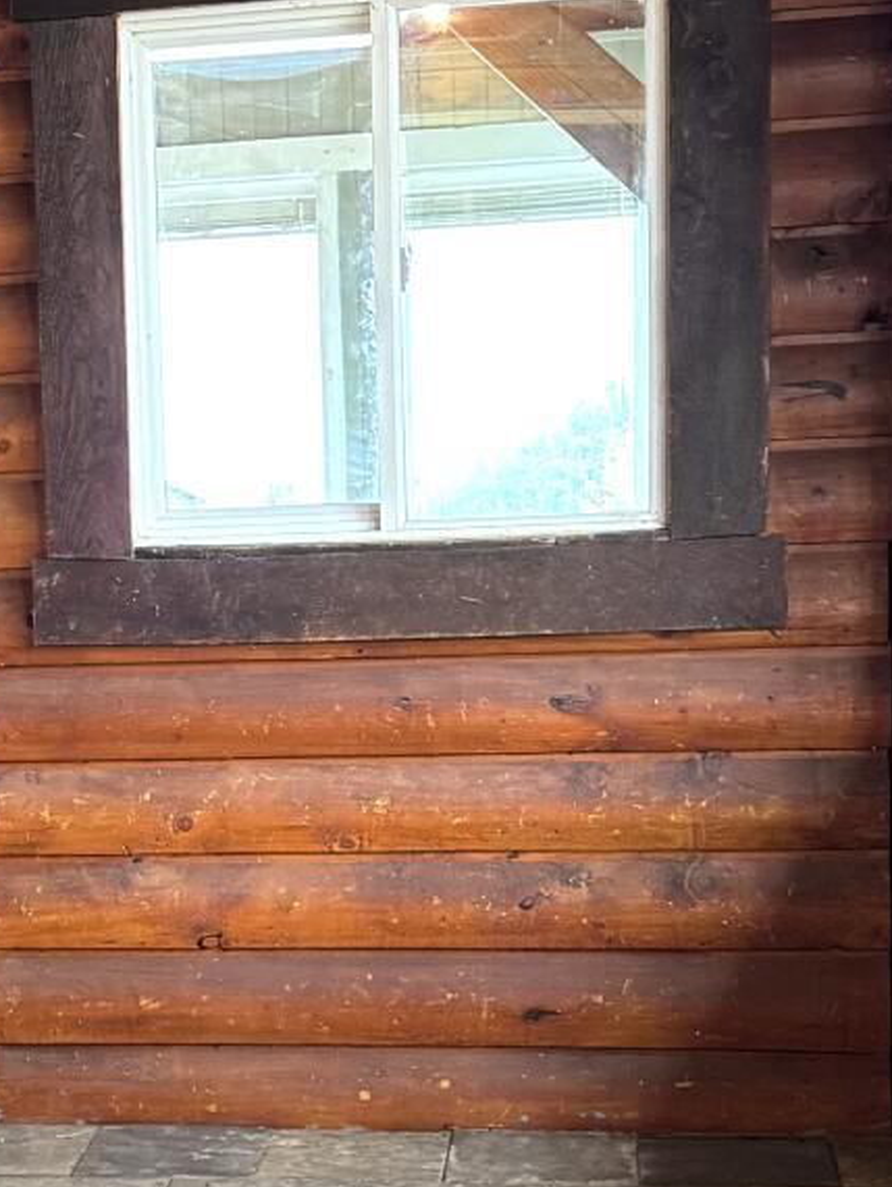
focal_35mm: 84
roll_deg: +2.5
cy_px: 730
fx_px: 2883
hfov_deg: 17.1
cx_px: -31
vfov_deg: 23.2
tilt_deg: -8.0
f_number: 1.78
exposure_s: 1/60
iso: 320
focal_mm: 6.76
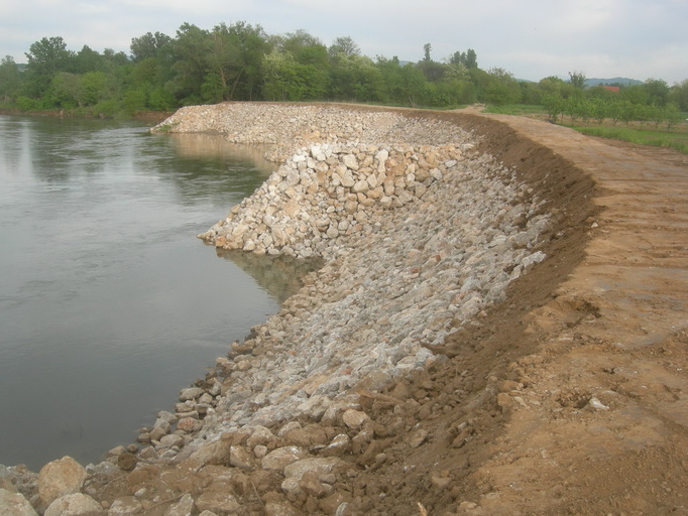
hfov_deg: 49.0
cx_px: 335
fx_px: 756
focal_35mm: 38
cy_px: 269
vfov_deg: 37.7
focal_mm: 7.5
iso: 64
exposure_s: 1/115
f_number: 4.8
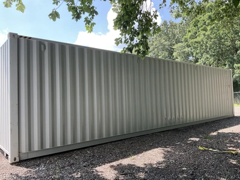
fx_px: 201
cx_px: 120
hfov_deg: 61.7
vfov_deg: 48.2
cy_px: 90
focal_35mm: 29
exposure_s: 1/249
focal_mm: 3
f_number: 1.8
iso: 25
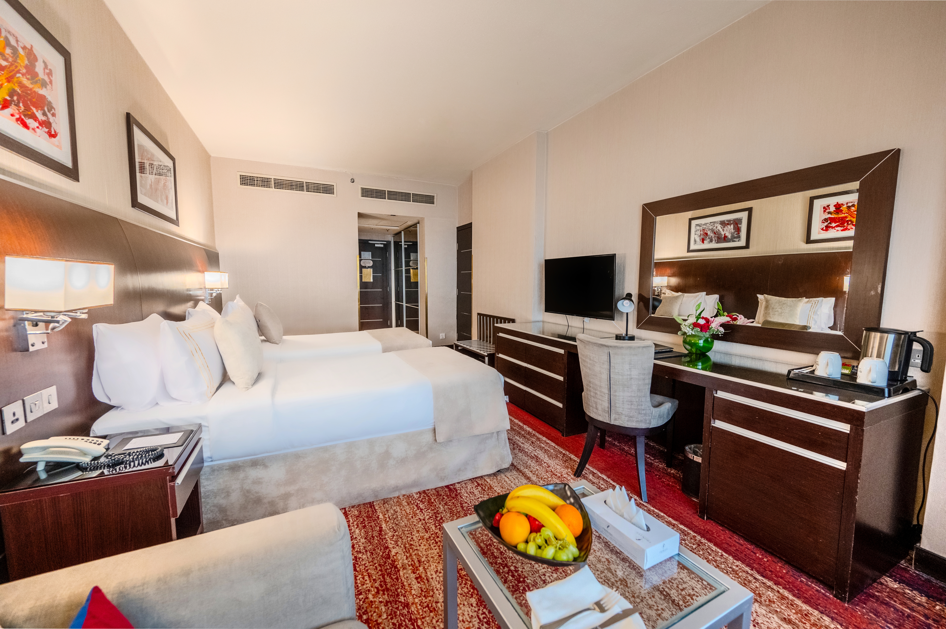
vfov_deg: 81.1
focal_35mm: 14
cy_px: 314
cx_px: 473
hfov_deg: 104.3
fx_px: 368
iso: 3200
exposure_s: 1/640
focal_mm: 14
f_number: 4
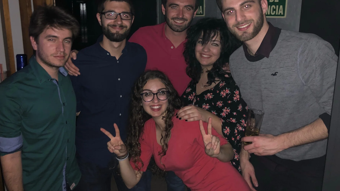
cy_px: 73
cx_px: 172
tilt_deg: -11.0
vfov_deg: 37.6
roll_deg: -0.2
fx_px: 279
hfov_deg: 62.6
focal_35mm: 31
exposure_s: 1/17
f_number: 1.8
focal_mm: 4
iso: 160
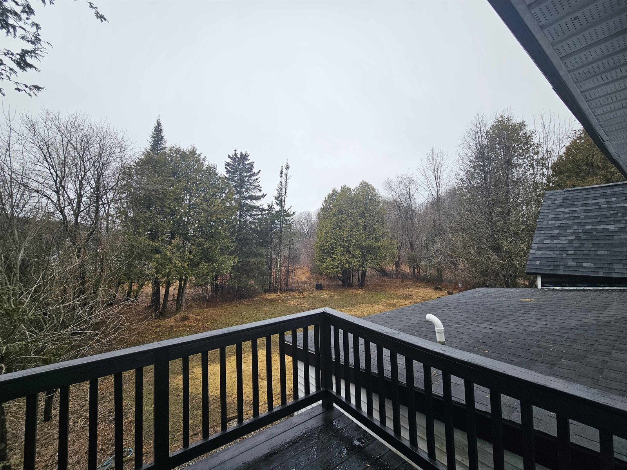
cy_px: 235
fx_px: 235
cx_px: 314
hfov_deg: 106.2
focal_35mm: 13
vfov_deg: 89.9
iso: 50
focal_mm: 2.2
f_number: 2.2
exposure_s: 1/957
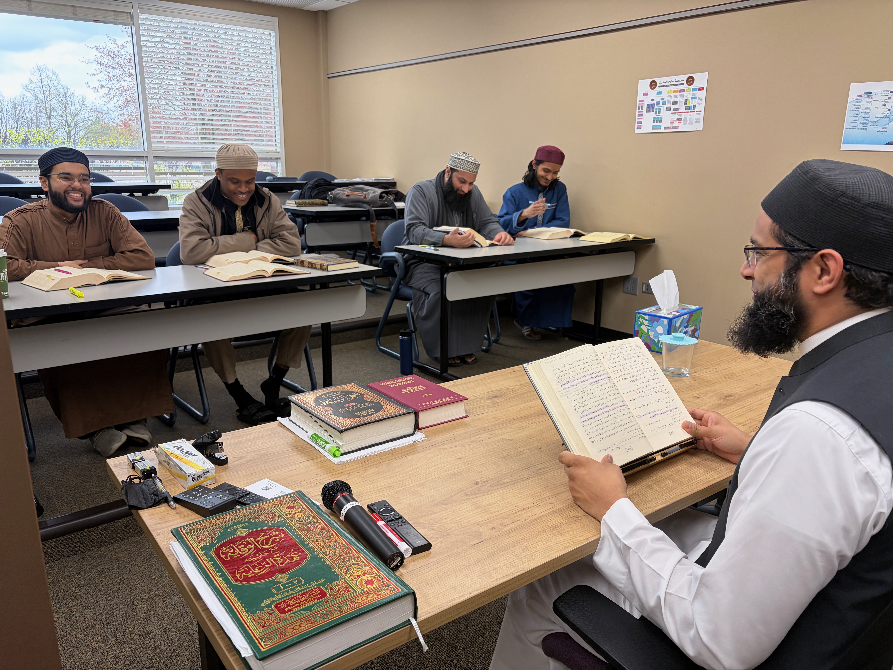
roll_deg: -0.5
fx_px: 671
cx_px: 446
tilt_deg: -14.9
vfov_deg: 53.1
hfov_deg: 67.3
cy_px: 335
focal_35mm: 26
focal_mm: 5.96
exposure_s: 1/120
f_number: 1.6
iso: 64
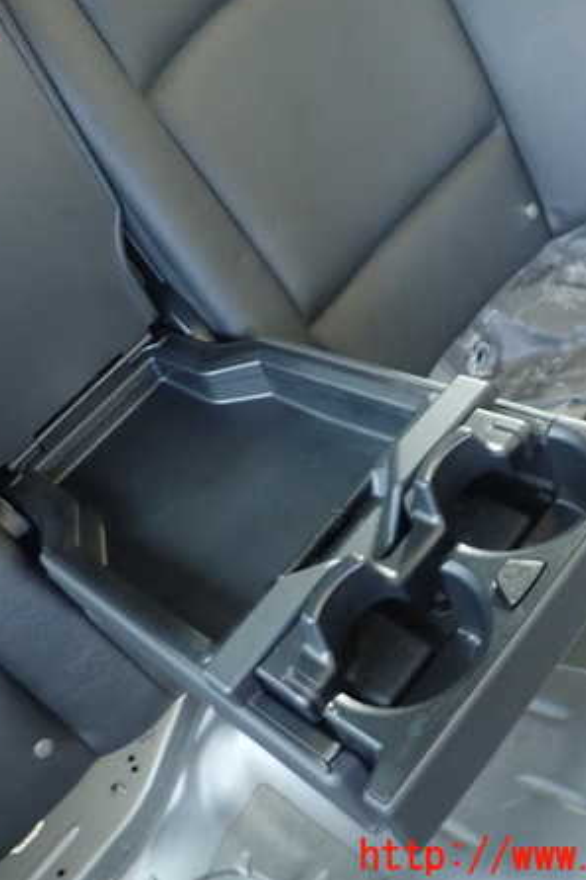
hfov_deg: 37.6
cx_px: 213
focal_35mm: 35
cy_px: 438
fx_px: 855
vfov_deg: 54.5
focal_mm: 4.5
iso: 800
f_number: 2
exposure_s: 1/10
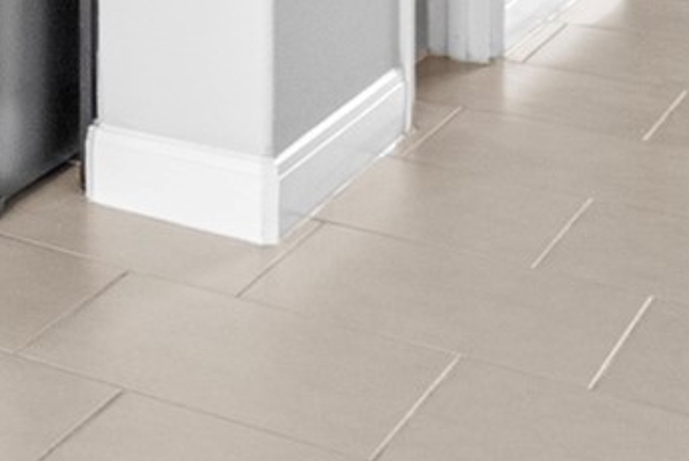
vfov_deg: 12.0
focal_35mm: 101
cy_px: -476
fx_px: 1935
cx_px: -861
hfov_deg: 14.7
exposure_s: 1/40
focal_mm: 16
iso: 3200
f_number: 9
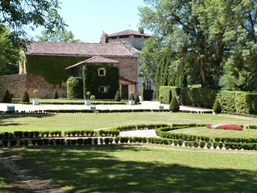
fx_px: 431
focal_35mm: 58
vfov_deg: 25.2
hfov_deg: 33.2
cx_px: 128
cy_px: 96
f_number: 4.5
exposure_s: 1/200
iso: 160
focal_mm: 10.5
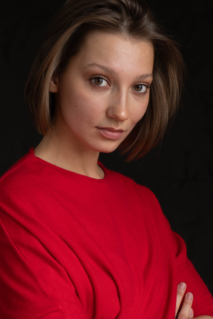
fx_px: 817
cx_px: 73
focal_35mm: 92
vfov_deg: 22.1
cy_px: 164
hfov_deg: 14.8
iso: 400
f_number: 5.6
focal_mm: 42
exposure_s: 1/100
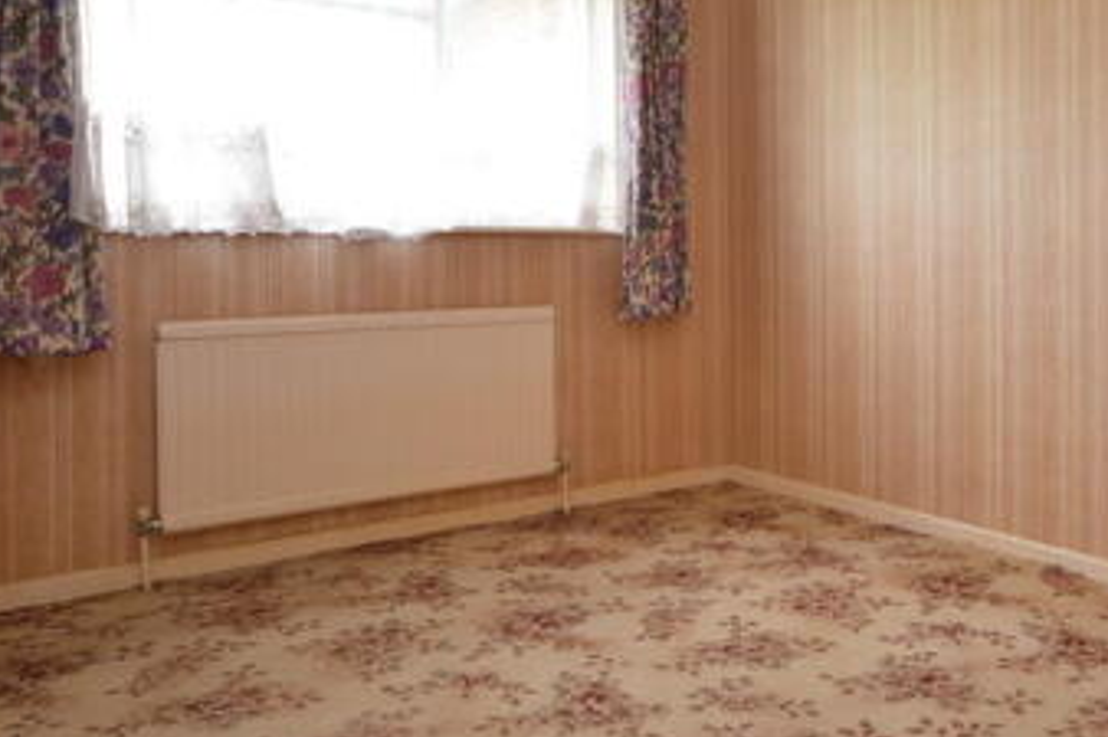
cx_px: 780
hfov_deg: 54.8
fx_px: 1030
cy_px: 259
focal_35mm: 33
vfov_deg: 39.0
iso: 500
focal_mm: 11.5
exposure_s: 1/60
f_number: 4.2
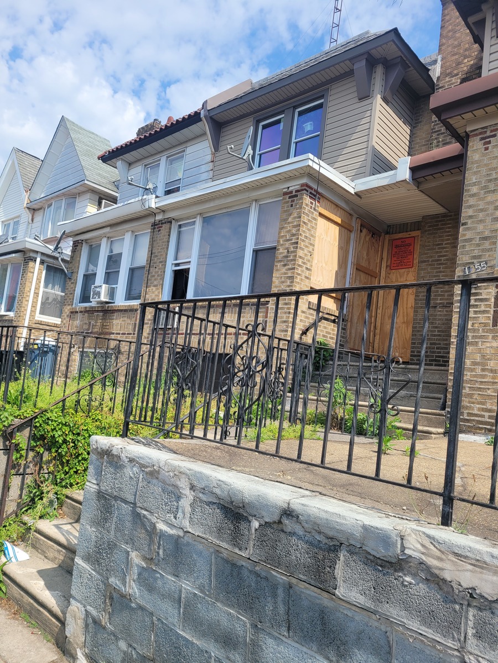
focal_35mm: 26
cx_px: 249
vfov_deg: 67.3
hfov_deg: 53.1
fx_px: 499
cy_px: 332
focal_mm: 5.4
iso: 40
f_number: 1.8
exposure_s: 1/1814
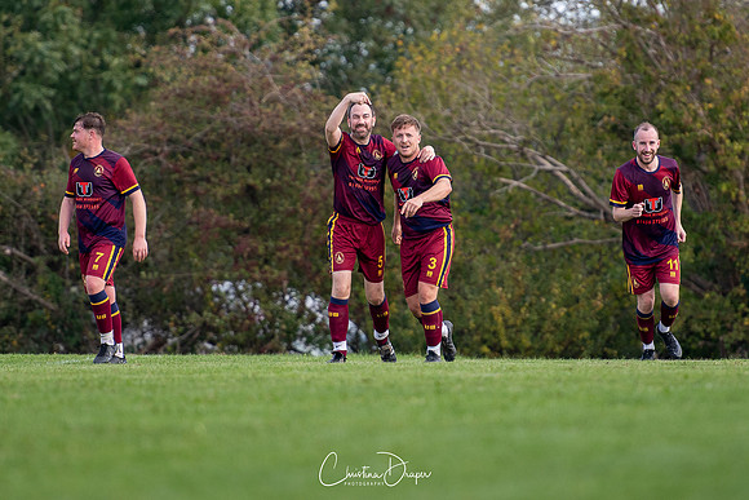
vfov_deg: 2.9
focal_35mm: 470
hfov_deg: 4.4
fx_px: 9771
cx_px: 422
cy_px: 188
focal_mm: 200
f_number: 2.8
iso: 320
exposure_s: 1/1250
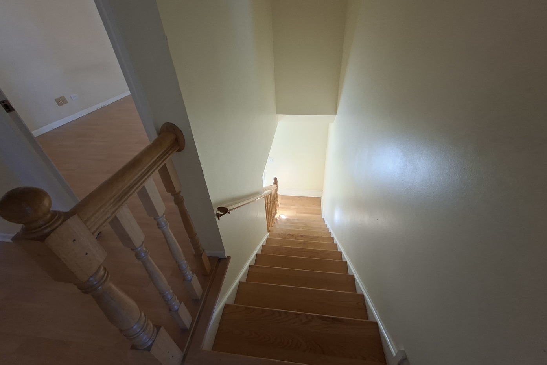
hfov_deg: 104.2
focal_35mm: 14
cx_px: 283
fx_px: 213
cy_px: 153
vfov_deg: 80.6
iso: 200
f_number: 2.2
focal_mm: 1.74
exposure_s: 1/40
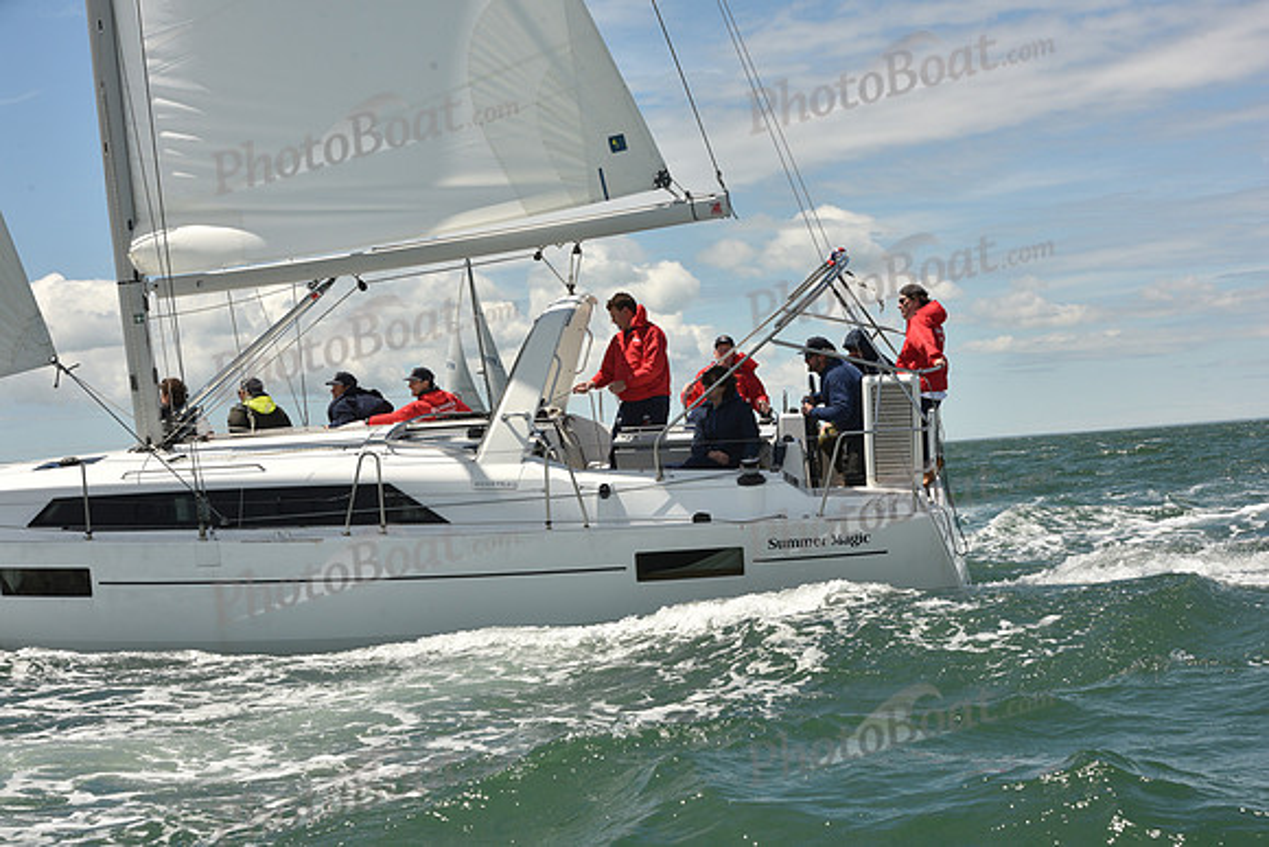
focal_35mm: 70
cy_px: 424
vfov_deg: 19.5
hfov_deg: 28.8
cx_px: 634
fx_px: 2468
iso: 320
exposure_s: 1/800
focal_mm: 70
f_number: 11
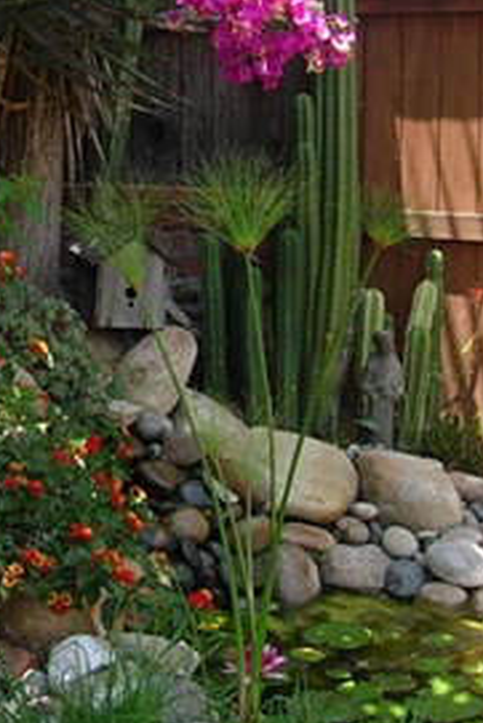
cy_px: 288
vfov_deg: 28.8
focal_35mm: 70
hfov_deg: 19.0
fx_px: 1407
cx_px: 16
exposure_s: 1/279
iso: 79
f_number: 2.8
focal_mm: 7.8
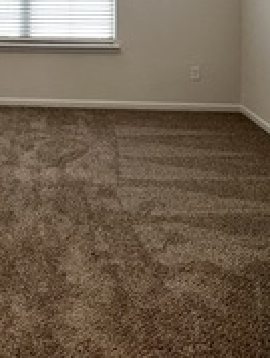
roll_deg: -0.6
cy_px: -28
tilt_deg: +1.6
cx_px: 28
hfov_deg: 38.1
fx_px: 363
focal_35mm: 35
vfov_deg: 42.4
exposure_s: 1/60
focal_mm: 1.57
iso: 200
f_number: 1.8
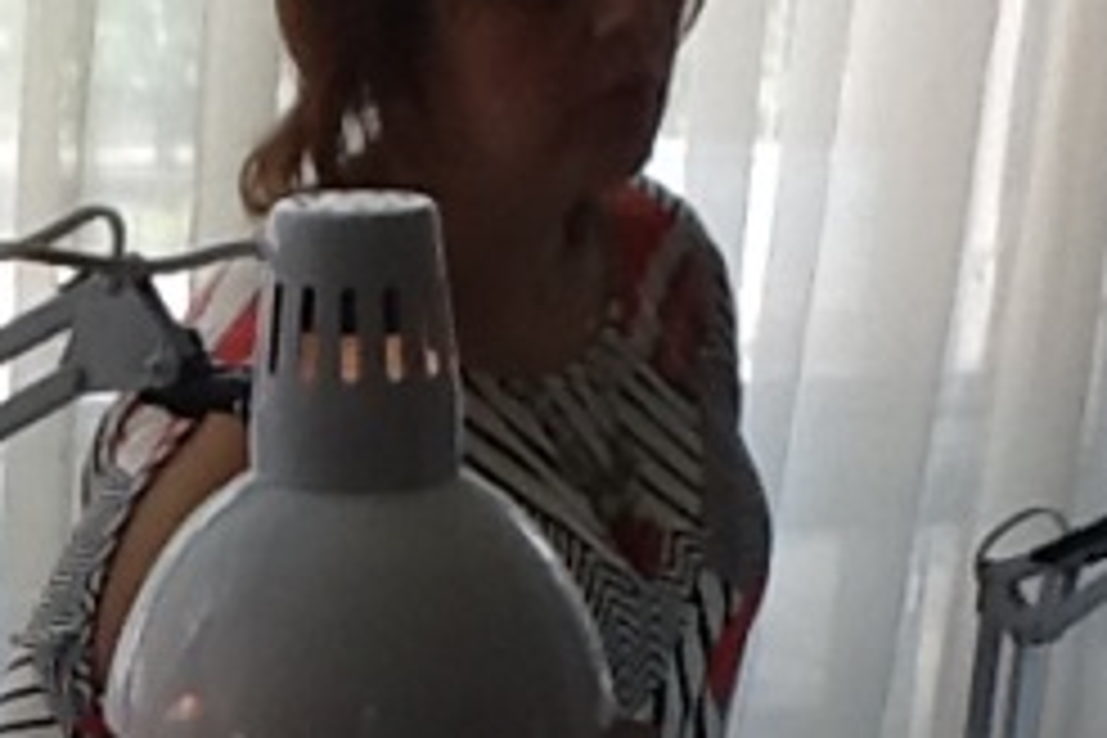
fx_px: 4581
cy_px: 918
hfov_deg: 13.5
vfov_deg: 9.1
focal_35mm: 149
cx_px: -86
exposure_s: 1/136
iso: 40
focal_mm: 2.03
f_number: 2.4
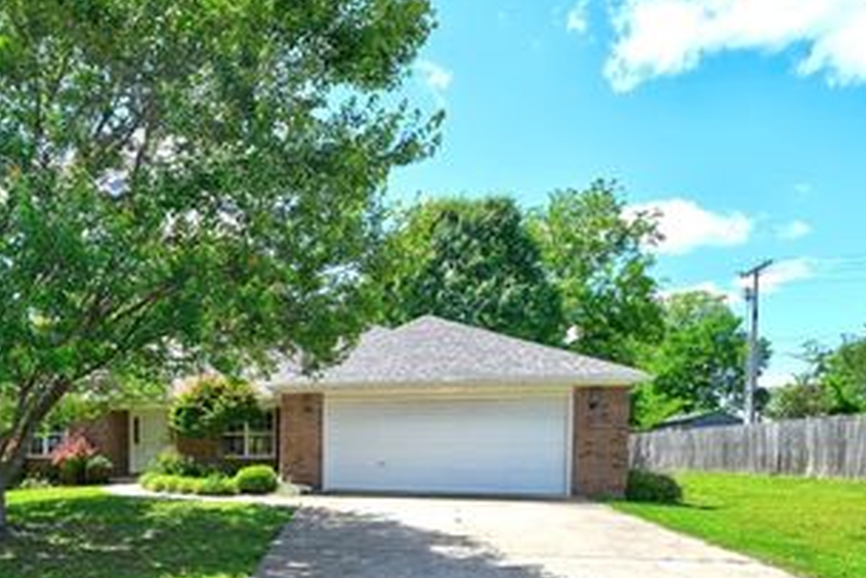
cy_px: 457
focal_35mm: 23
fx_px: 554
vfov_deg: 51.9
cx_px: 185
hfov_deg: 69.4
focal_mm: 14
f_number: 8
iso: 200
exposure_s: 1/200
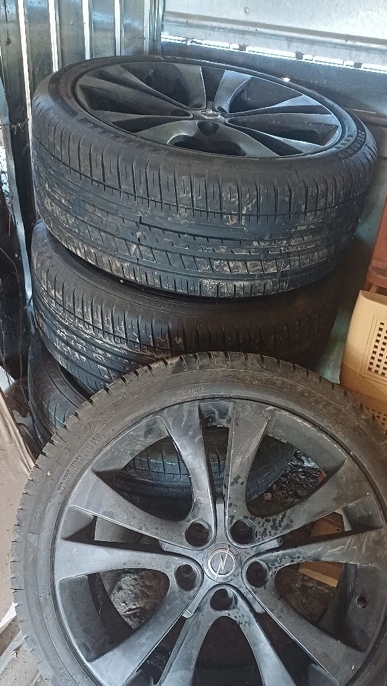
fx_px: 638
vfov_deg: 55.8
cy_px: 436
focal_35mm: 35
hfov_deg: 33.7
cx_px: 206
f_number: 1.8
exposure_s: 1/25
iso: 500
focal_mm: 4.65
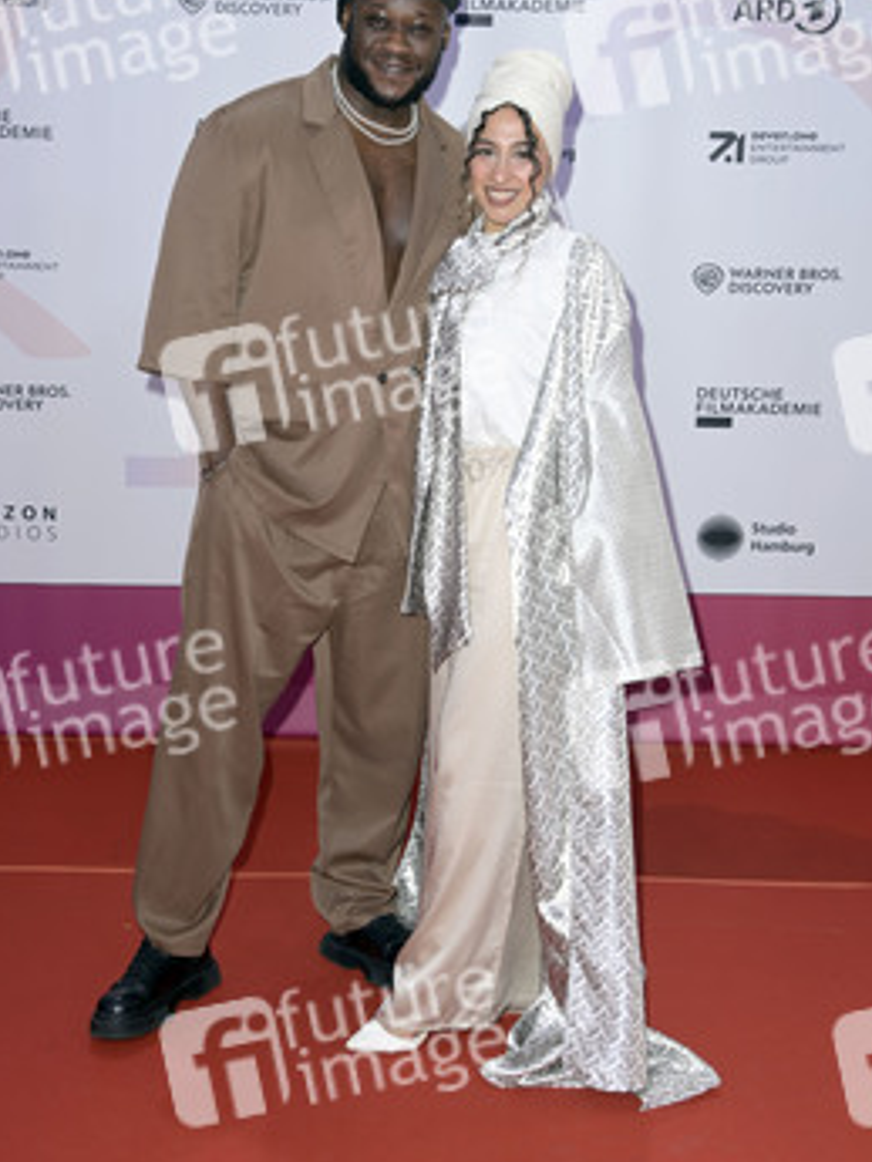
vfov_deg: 38.9
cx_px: 431
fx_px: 1645
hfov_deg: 29.7
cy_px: 542
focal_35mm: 49
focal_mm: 44
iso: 400
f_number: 6.3
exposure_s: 1/250
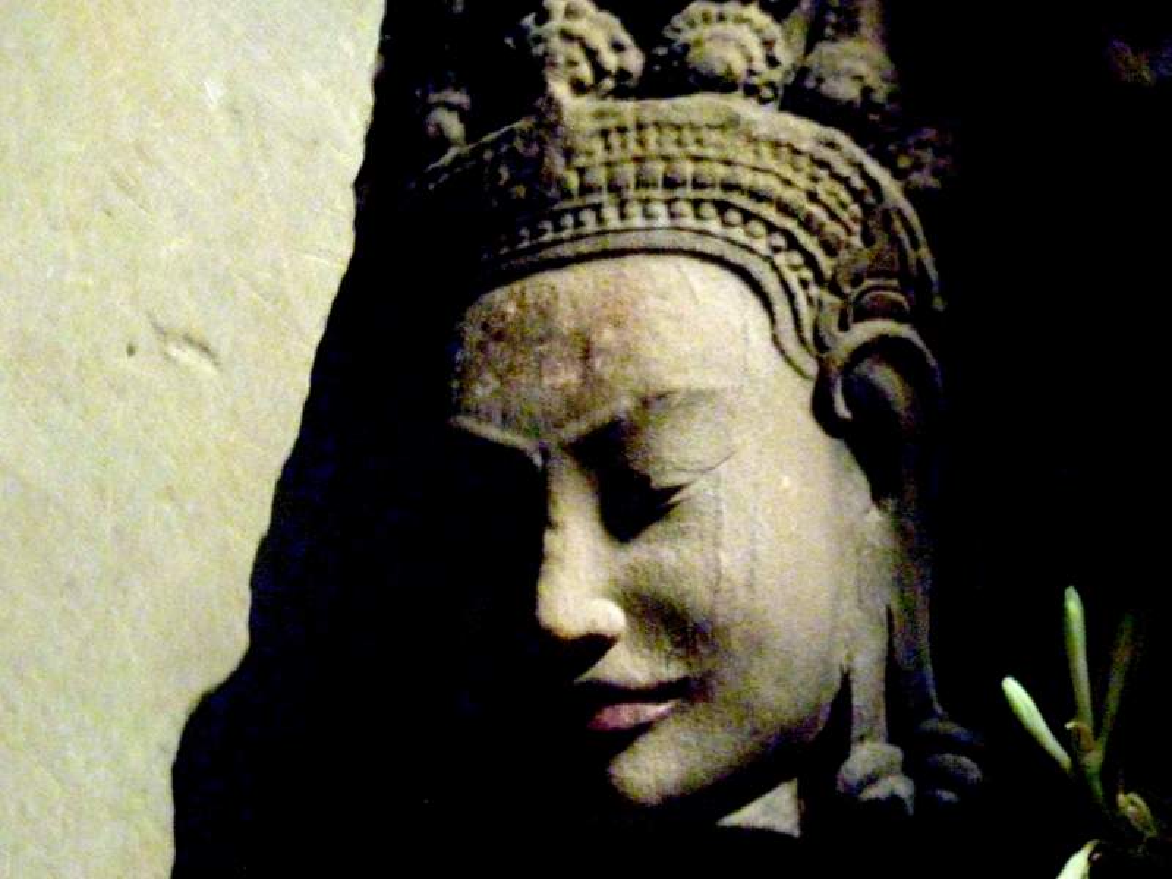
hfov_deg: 20.9
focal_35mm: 94
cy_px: 440
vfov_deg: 15.7
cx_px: 586
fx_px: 3183
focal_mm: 12.8
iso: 400
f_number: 4.2
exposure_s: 1/4
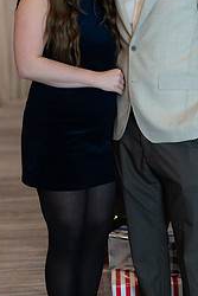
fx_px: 741
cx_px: 130
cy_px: 118
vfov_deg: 22.6
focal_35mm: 90
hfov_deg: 15.2
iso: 1250
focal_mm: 50
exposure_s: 1/320
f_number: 1.8
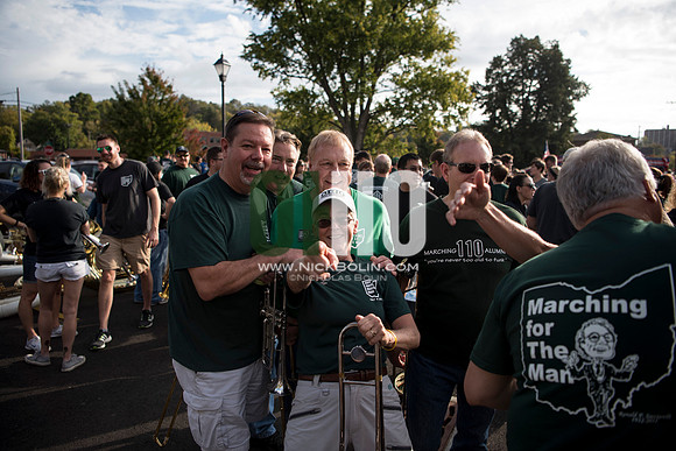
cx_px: 338
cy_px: 226
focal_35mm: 24
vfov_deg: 53.2
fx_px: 451
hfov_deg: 73.7
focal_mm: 24
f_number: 2.8
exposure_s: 1/2000
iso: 250
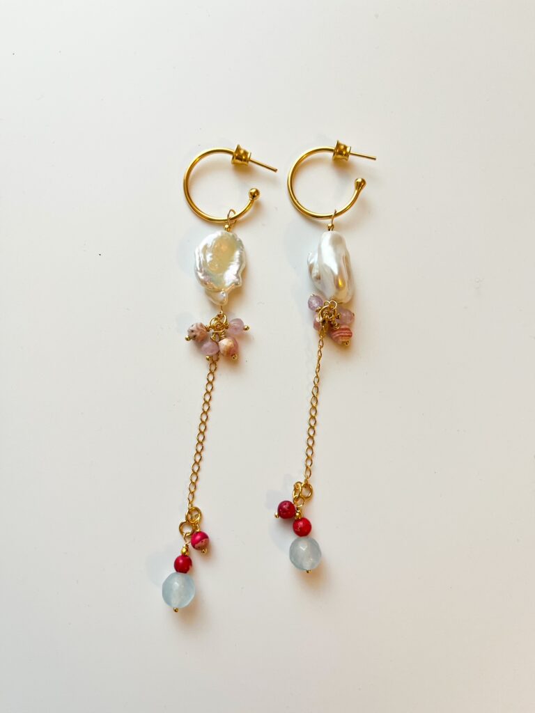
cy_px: 356
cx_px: 268
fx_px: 536
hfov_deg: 53.1
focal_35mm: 26
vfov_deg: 67.3
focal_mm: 5.1
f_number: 1.6
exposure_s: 1/100
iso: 125
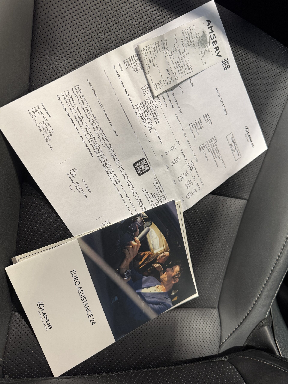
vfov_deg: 71.6
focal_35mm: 24
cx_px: 144
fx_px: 266
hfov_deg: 56.8
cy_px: 192
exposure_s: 1/60
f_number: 1.78
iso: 250
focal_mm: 6.76
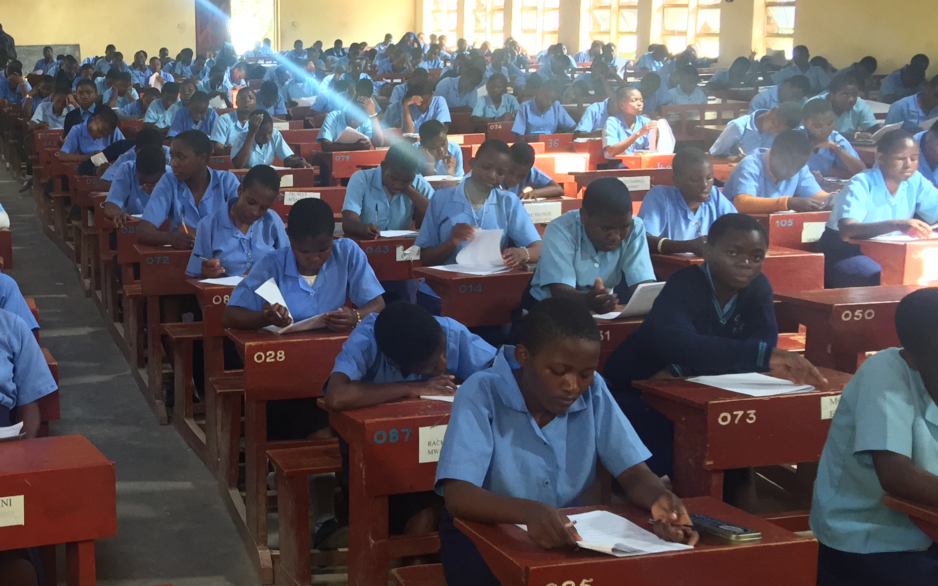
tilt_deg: -7.8
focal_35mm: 53
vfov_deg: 24.4
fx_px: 1355
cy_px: 249
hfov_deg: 36.7
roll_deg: +0.4
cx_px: 173
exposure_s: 1/33
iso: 125
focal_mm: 4.15
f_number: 2.2
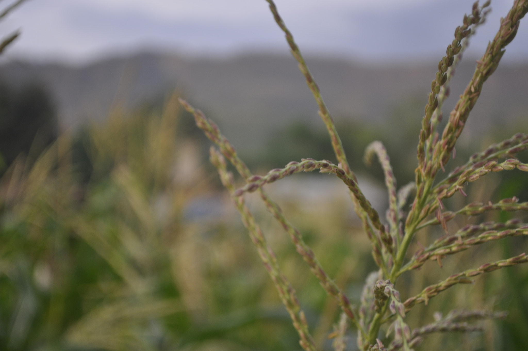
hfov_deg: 24.6
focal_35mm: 82
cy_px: 176
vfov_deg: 16.5
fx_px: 1208
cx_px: 264
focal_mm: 55
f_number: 5.6
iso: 200
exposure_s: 1/60
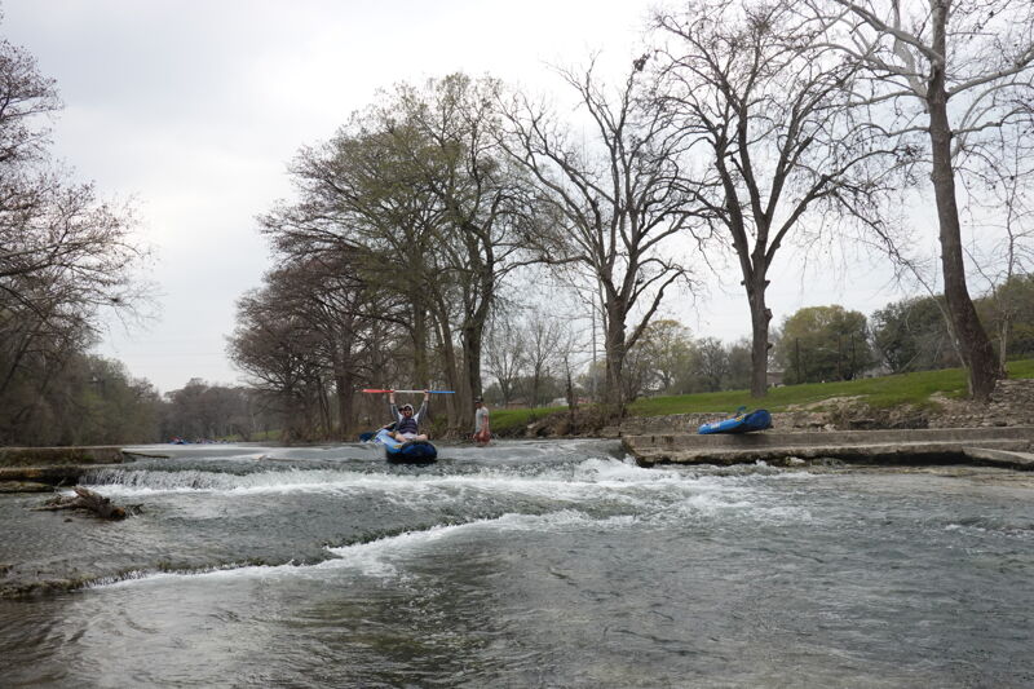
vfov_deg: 38.9
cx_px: 517
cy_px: 344
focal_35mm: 34
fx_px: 976
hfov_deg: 55.8
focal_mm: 12.51
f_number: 10
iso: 400
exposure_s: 1/250
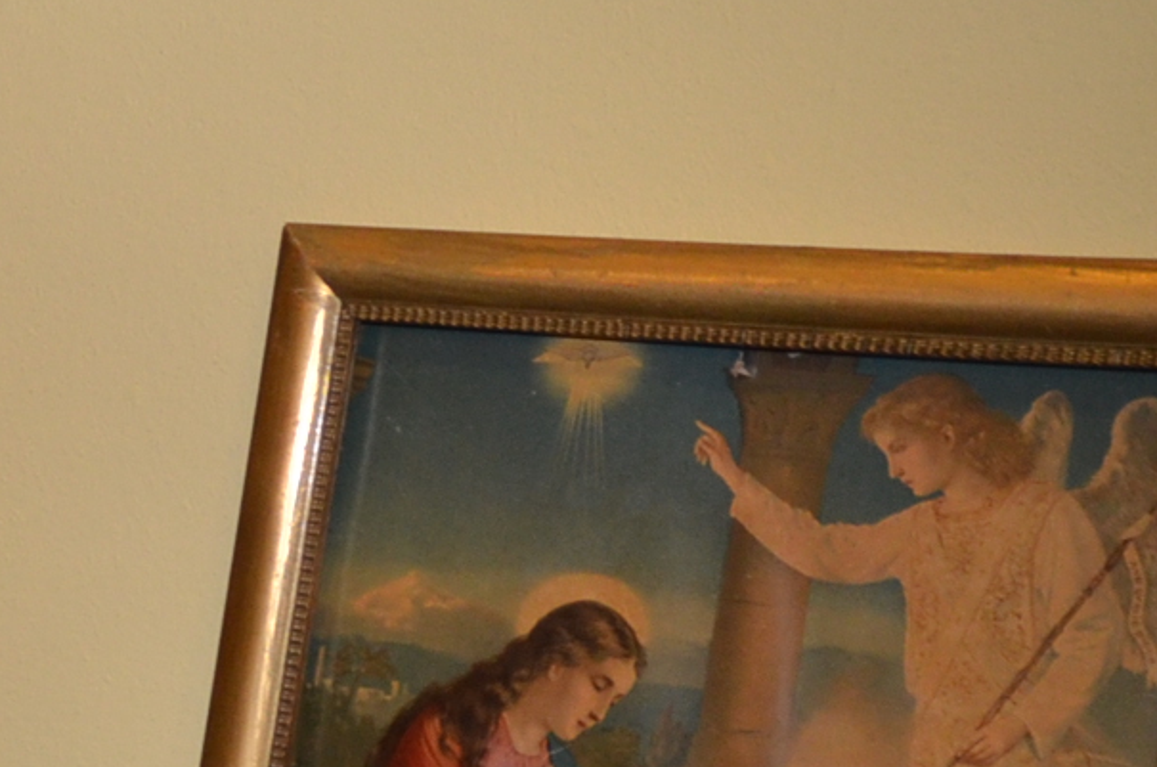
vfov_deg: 12.0
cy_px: 1016
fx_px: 3529
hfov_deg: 15.2
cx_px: -1142
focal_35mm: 110
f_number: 4
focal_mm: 18
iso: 500
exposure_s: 1/60
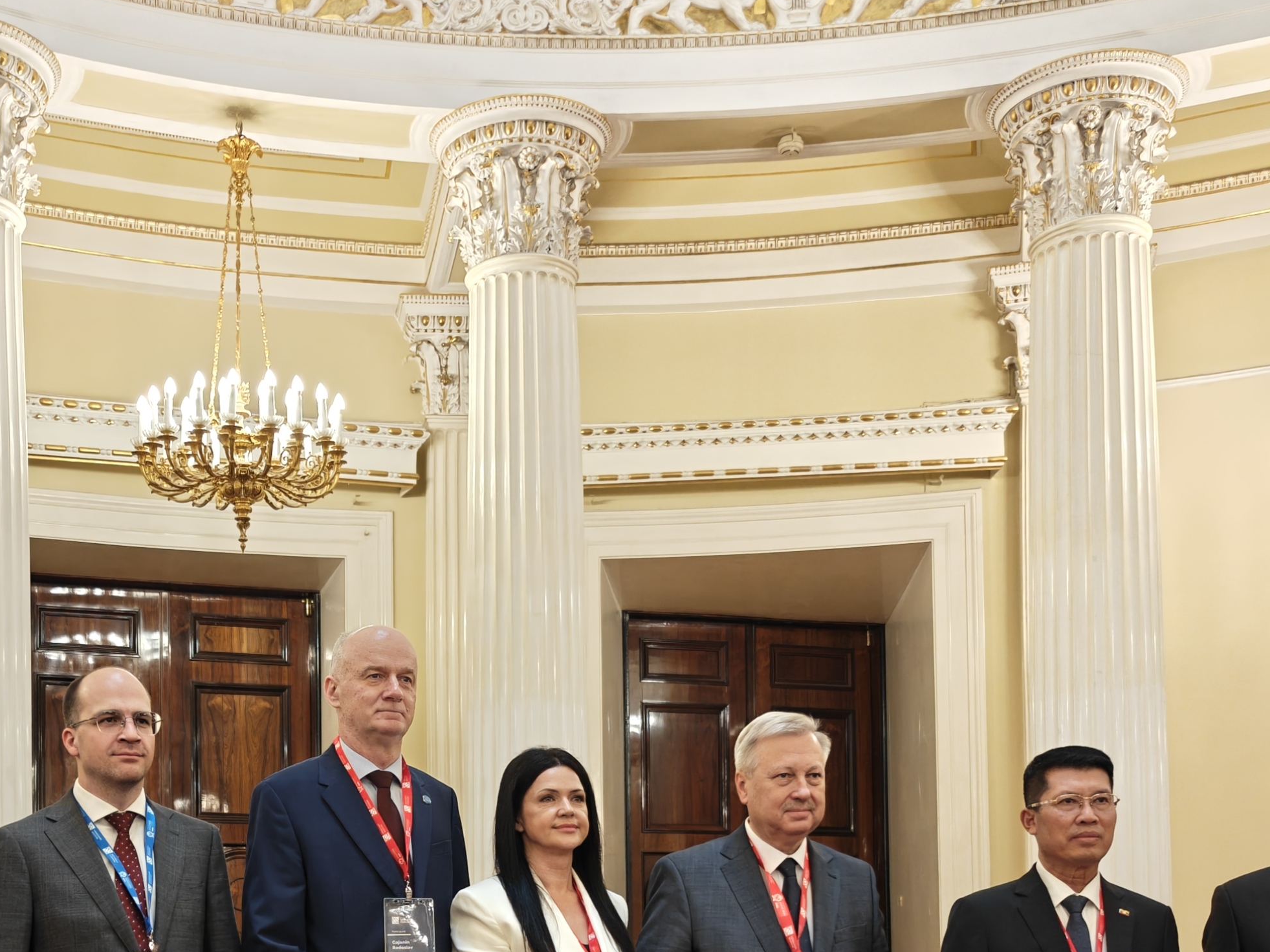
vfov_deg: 28.2
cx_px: 422
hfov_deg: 39.2
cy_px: 979
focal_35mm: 48
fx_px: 1761
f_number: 1.6
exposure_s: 1/145
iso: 800
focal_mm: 6.06
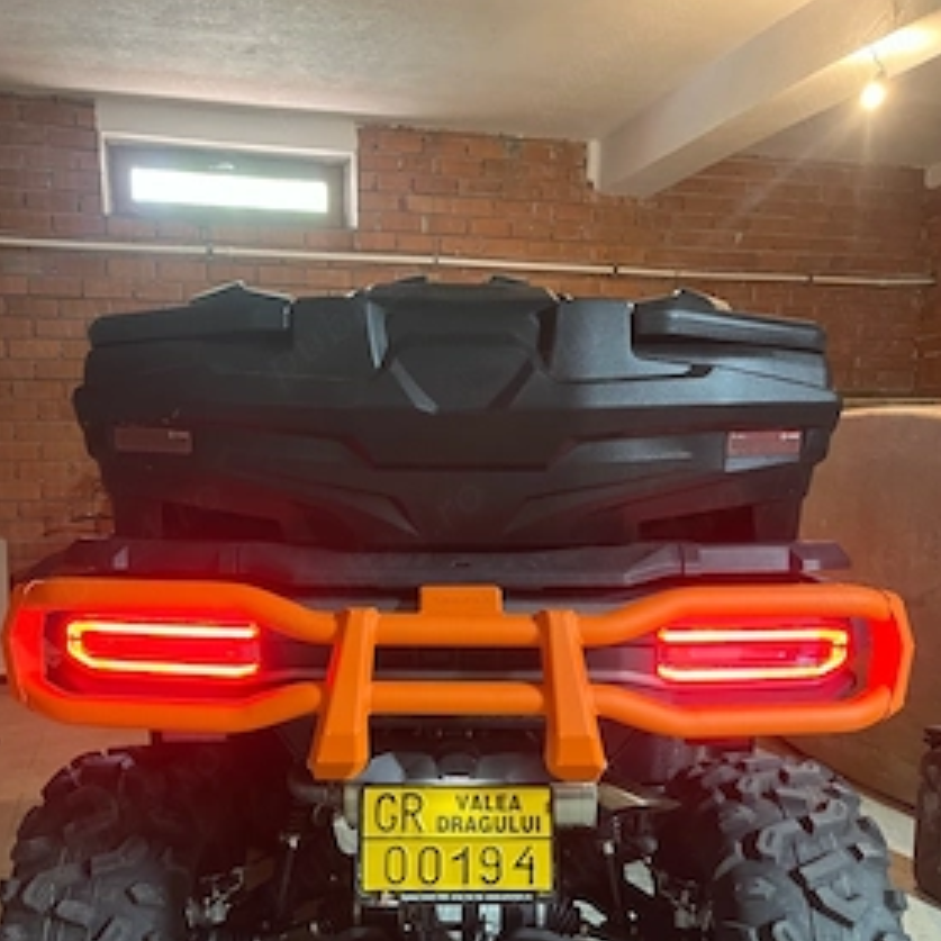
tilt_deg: -8.3
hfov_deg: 49.7
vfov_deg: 49.1
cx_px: 442
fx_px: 1015
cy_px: 604
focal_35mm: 33
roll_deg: +0.8
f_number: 1.6
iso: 500
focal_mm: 5.1
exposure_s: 1/33
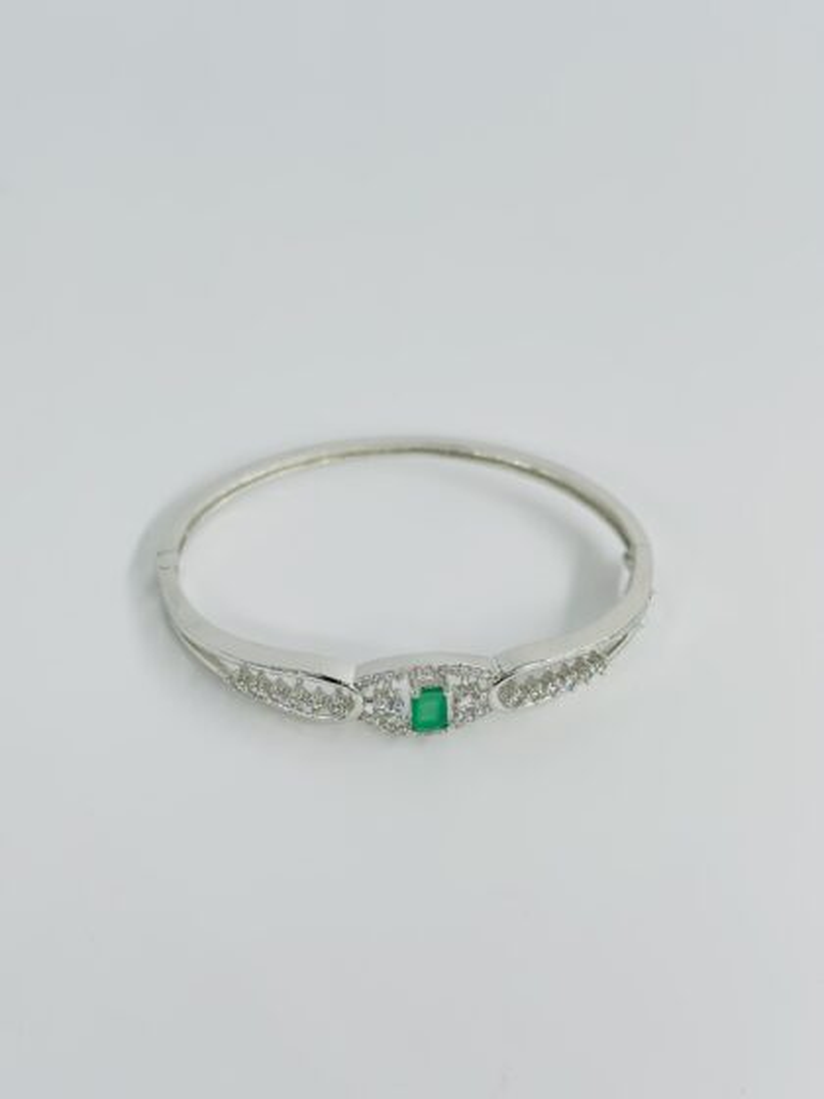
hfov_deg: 30.3
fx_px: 1523
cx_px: 412
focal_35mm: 48
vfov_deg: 39.7
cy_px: 550
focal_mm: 6.86
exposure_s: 1/1721
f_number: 1.78
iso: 80
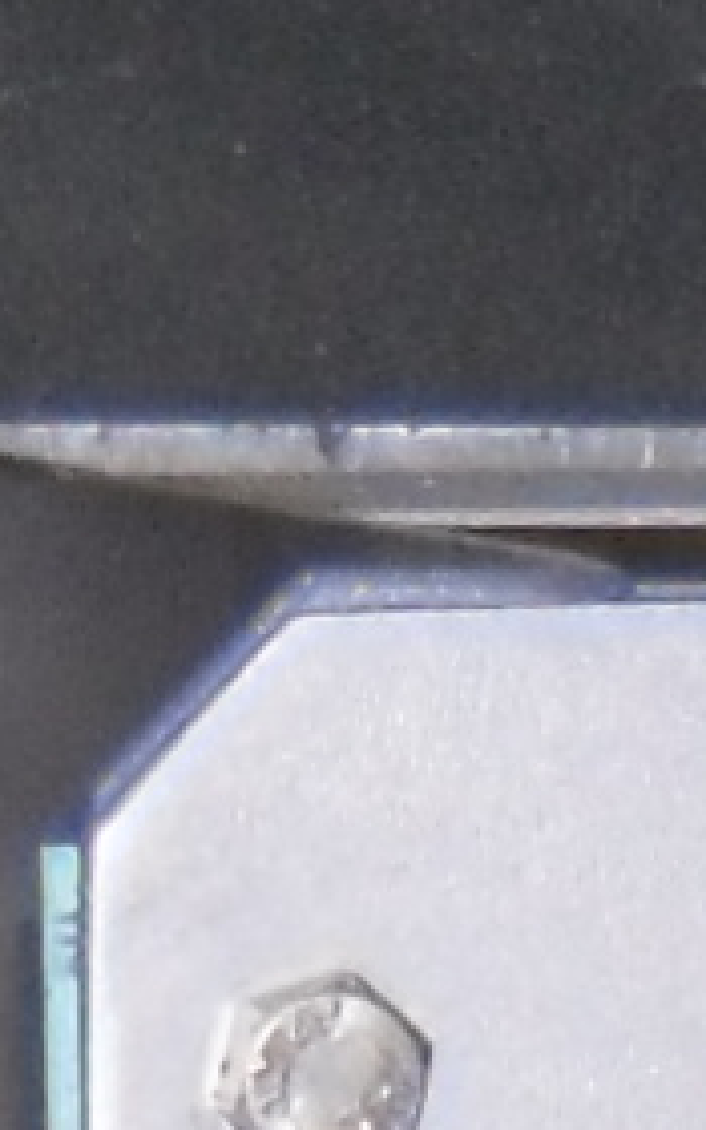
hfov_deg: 3.8
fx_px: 10282
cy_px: 2296
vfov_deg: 6.1
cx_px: 2090
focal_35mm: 334
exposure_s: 1/45
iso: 200
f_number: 8.1
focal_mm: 6
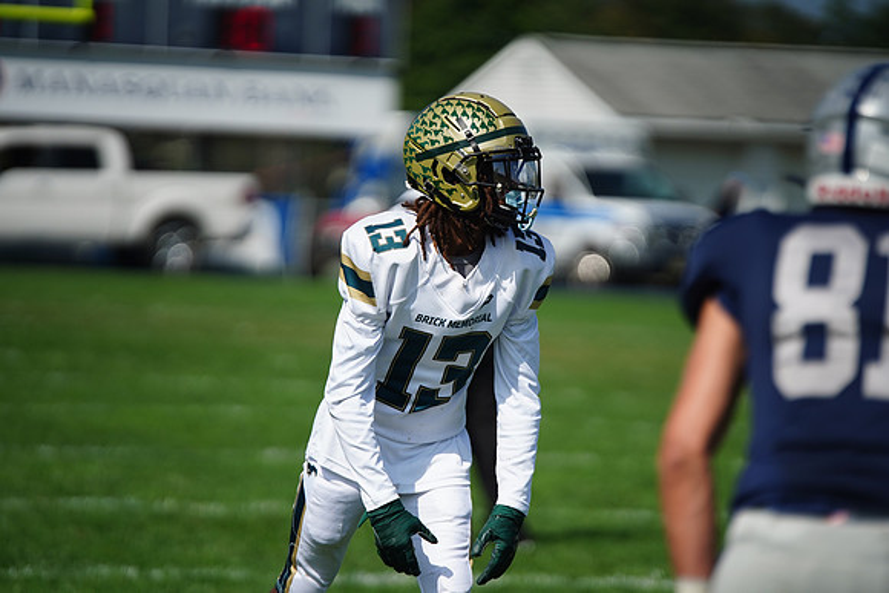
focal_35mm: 300
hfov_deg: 6.9
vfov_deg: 4.6
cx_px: 444
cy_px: 296
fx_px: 7410
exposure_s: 1/8000
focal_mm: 300
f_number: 2.8
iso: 400
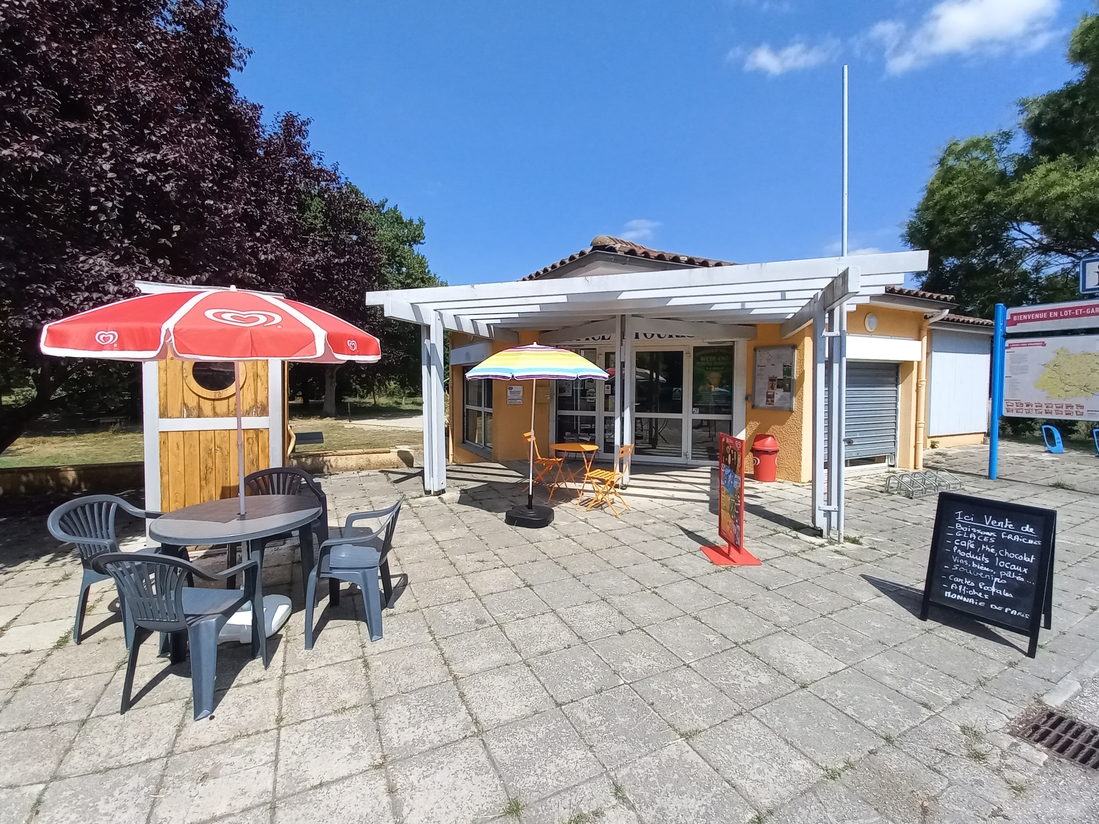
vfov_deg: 85.6
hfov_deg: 102.0
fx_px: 444
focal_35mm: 14
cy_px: 397
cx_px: 530
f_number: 2.2
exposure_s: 1/1221
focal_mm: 1.42
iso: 40
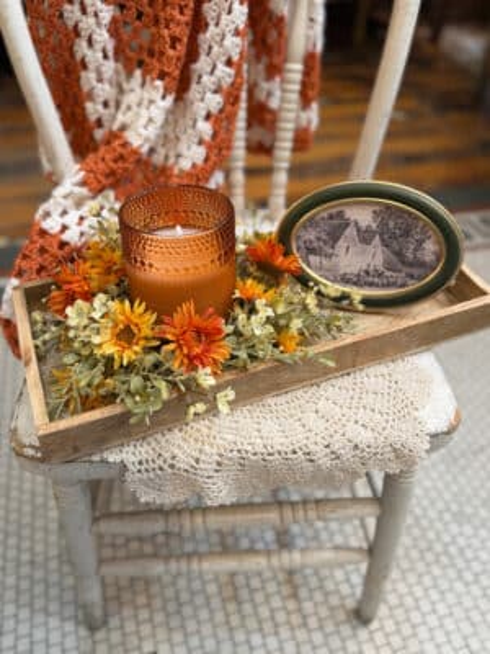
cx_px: 245
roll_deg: -2.1
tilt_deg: -42.0
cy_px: 327
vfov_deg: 71.6
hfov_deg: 56.8
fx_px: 453
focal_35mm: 24
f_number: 1.78
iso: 125
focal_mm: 6.76
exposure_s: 1/60
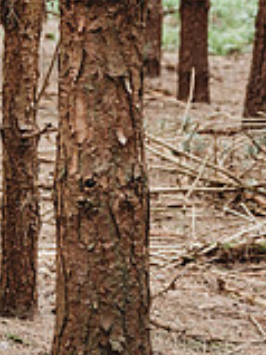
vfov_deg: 10.2
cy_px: 52
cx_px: -342
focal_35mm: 193
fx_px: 1980
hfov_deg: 7.3
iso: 800
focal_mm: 55
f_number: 3.5
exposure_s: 1/200
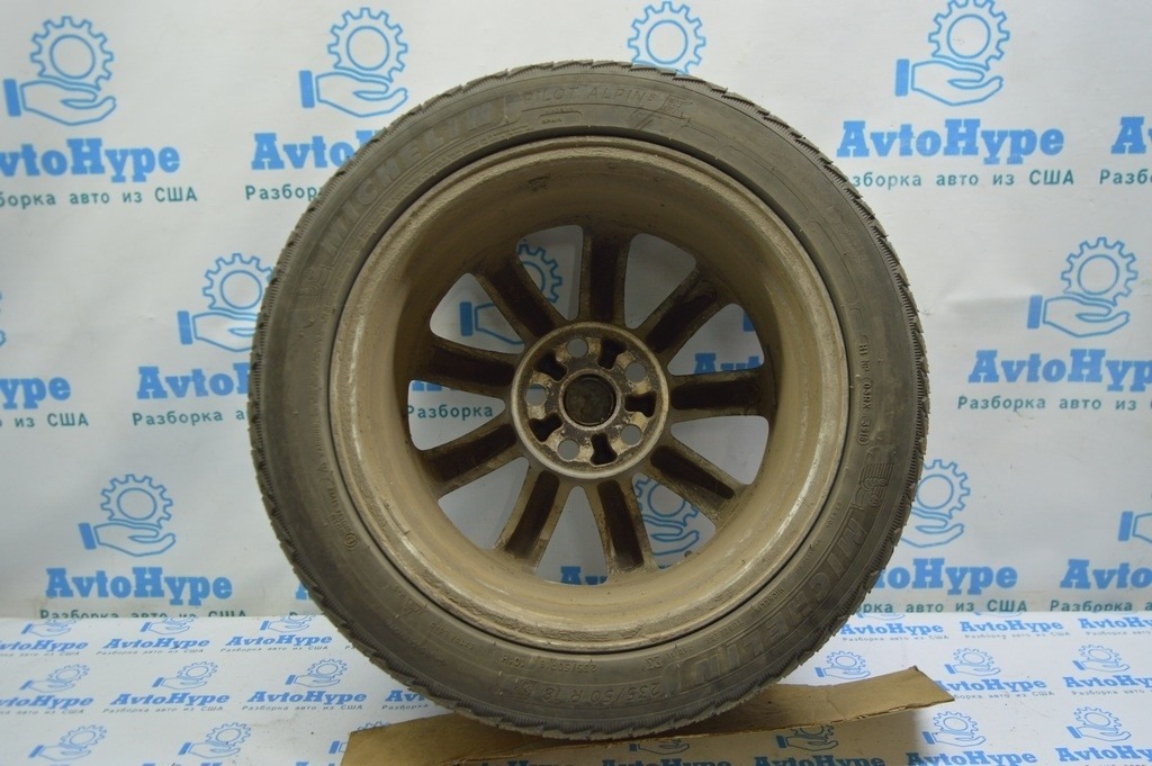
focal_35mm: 30
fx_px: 959
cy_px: 383
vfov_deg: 43.5
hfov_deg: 62.0
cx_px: 576
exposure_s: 1/50
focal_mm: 20
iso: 400
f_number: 3.5
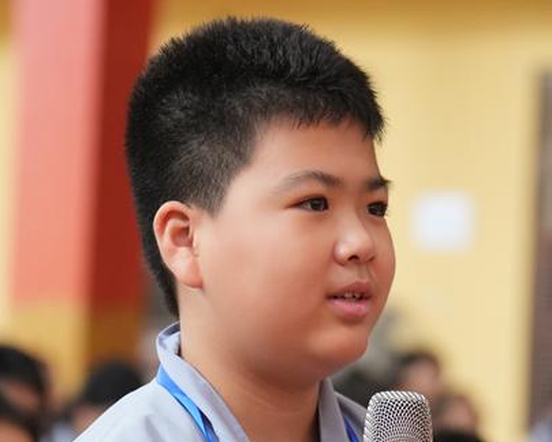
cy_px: 416
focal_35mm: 195
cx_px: 333
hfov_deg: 9.9
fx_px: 3185
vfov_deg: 7.9
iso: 2000
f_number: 2.8
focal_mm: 70
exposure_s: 1/250
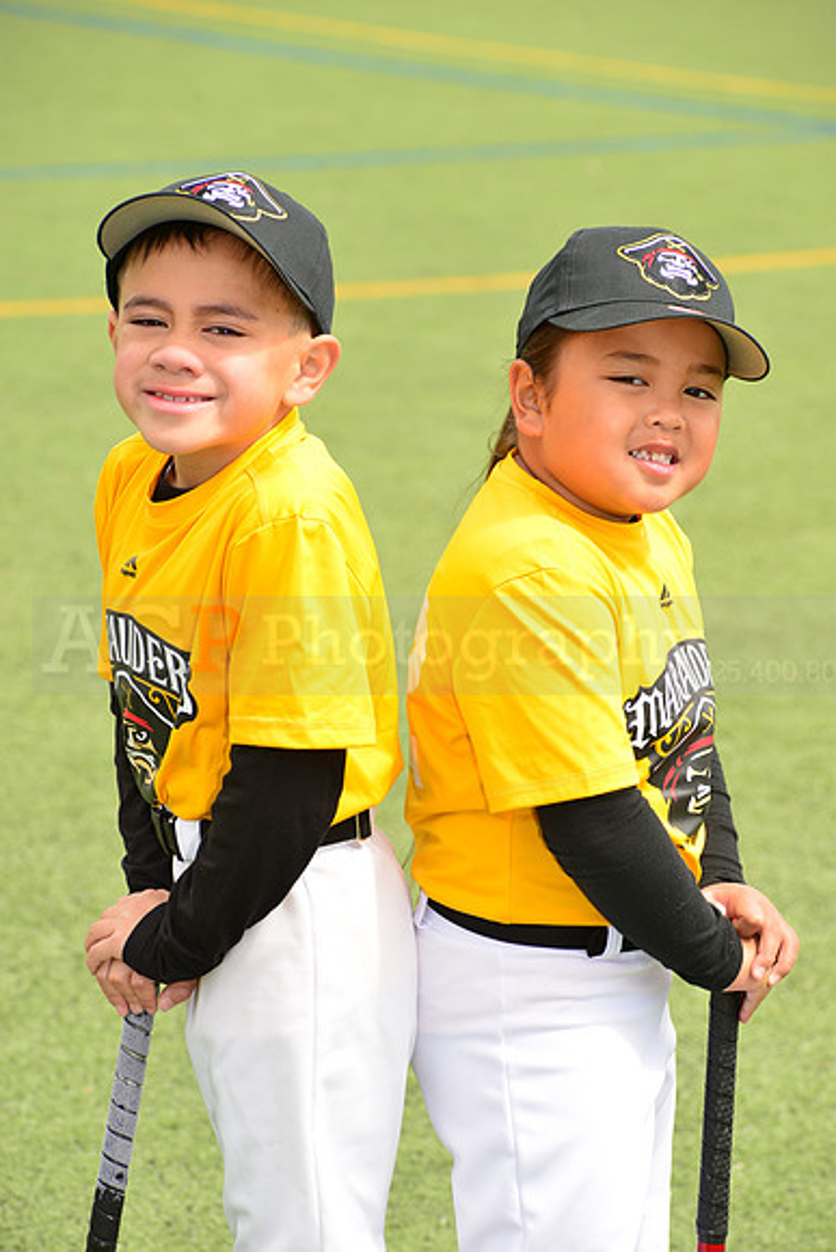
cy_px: 626
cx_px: 418
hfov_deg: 9.5
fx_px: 5047
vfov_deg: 14.2
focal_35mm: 145
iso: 200
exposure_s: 1/250
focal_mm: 145
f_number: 9
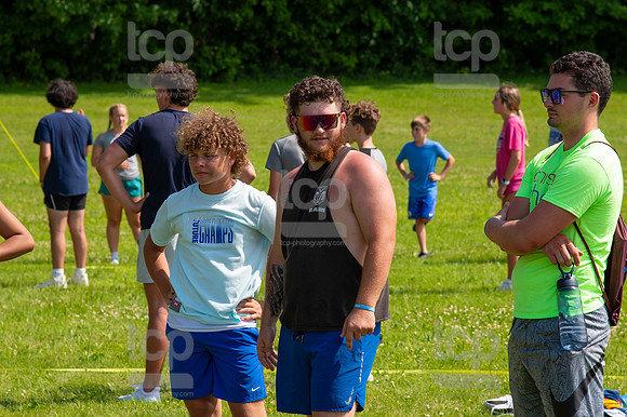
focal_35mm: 150
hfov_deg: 13.7
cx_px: 314
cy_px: 208
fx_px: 2611
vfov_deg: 9.1
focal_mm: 100
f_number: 5.6
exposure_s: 1/800
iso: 200
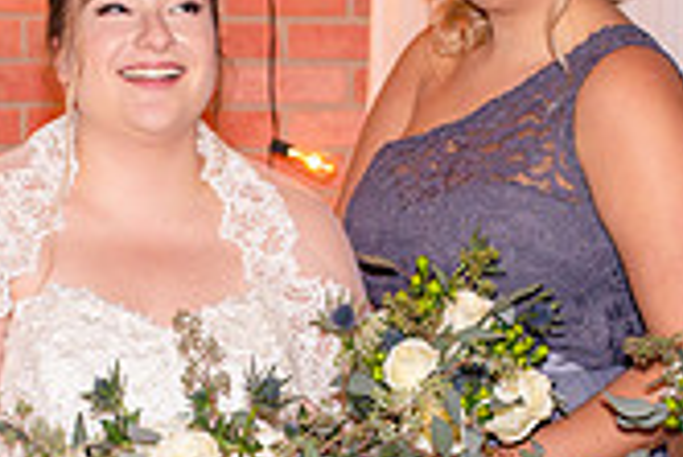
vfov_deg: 7.5
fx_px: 3475
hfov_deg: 11.2
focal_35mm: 183
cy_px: 488
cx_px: 263
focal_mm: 35
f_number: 2.8
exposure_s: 1/200
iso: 250
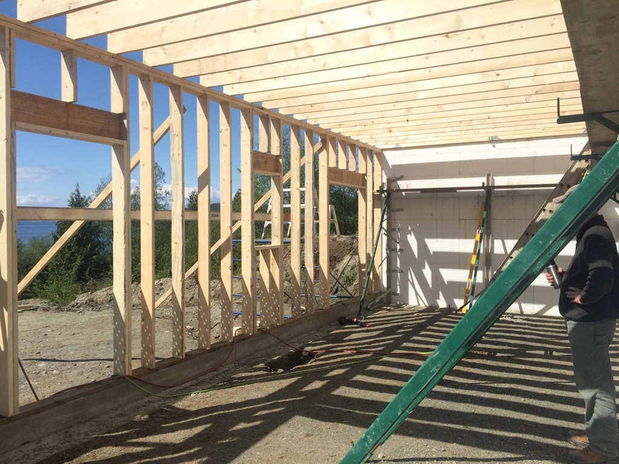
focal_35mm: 29
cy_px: 232
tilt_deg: -1.9
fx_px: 519
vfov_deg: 48.2
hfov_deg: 61.7
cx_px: 310
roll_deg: +0.7
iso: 32
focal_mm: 4.15
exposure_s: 1/2283
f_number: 2.2
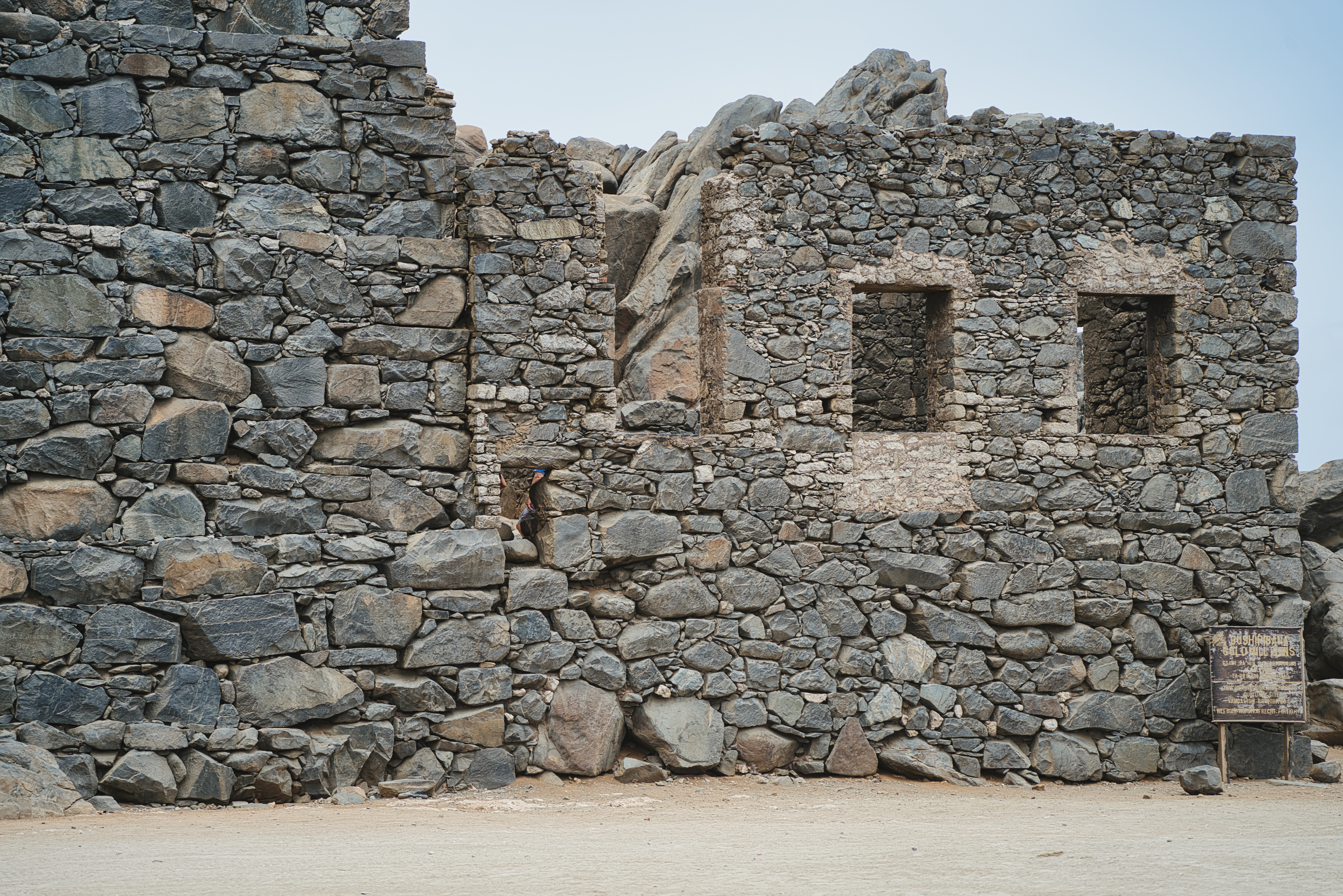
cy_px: 448
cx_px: 672
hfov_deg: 17.6
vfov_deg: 11.8
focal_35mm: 116
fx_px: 4327
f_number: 5
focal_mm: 116
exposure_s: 1/320
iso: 100
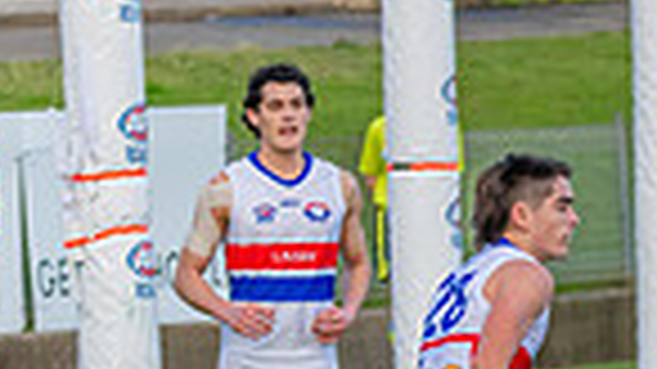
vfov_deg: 1.7
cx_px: 1122
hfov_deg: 3.0
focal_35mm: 719
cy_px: 640
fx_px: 12521
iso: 1250
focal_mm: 170
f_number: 5
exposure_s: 1/1600
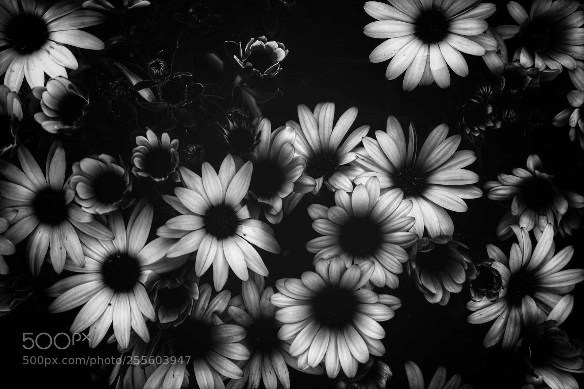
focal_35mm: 75
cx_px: 292
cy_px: 194
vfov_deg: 18.2
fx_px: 1216
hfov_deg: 27.0
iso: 200
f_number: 5.6
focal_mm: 50
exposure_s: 1/125
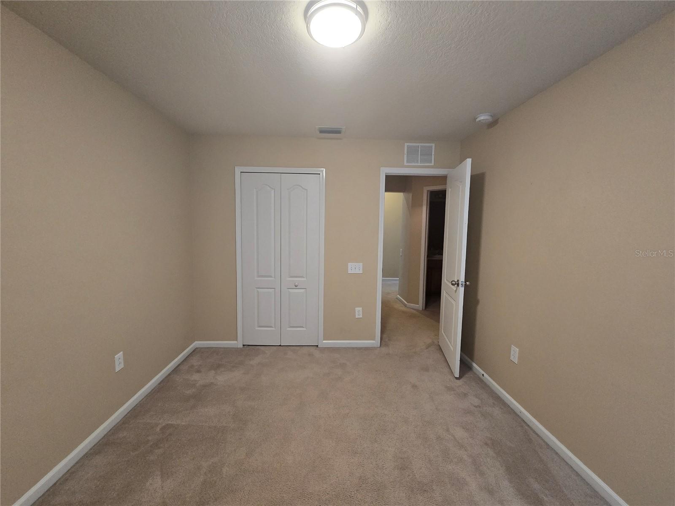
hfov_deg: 106.2
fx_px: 253
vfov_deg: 89.9
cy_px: 253
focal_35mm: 13
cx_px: 338
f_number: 2.2
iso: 400
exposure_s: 1/60
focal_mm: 2.2
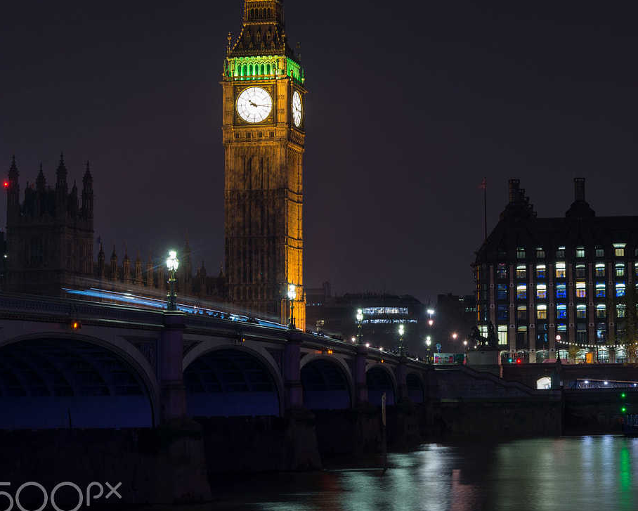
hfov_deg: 21.9
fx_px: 1624
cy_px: 215
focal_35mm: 86
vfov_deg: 17.9
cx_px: 509
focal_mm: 52
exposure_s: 10
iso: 100
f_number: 8
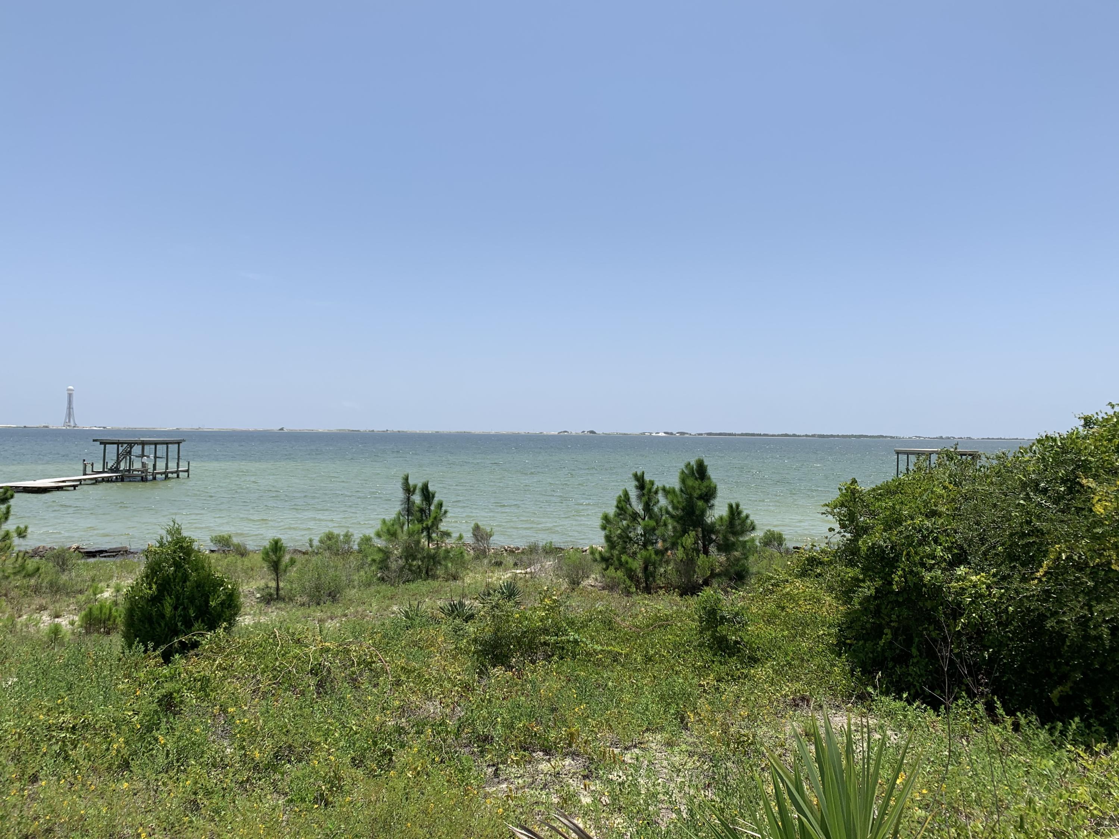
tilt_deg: +2.5
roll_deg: -1.6
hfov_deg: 67.3
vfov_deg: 53.1
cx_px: 560
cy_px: 420
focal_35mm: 26
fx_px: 840
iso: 25
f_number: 1.8
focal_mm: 4.25
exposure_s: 1/3086
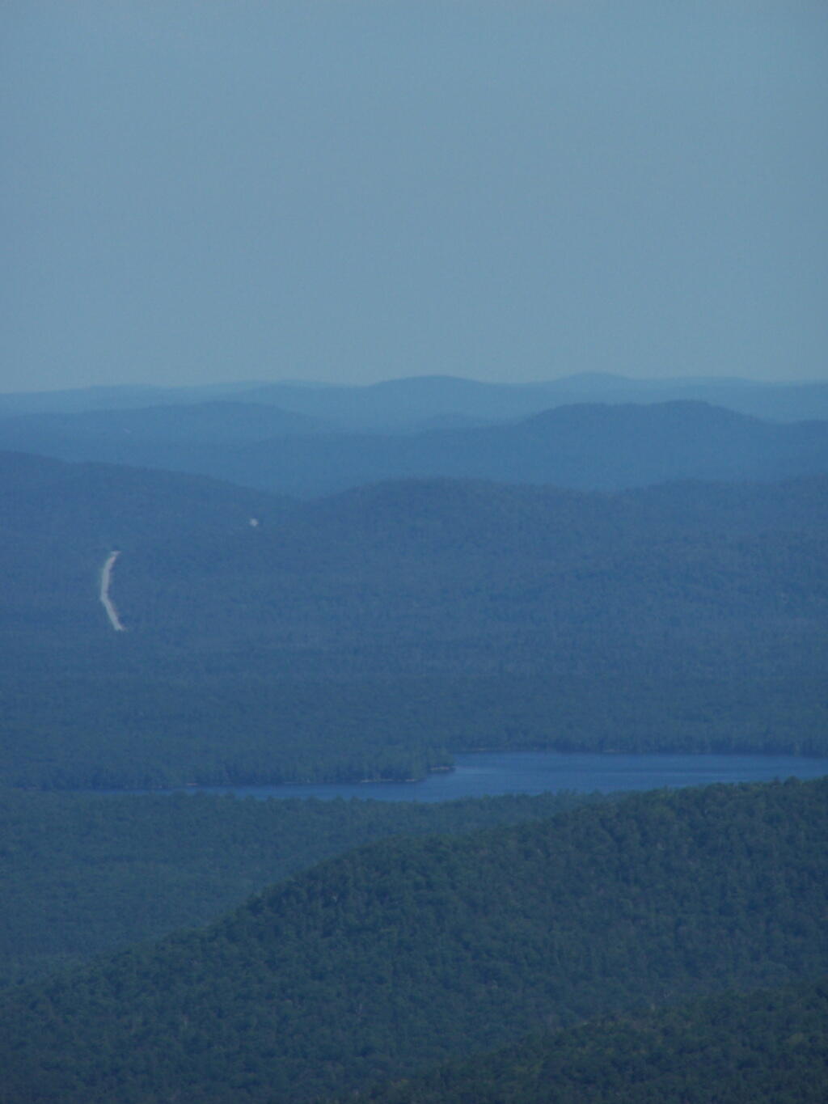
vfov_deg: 5.2
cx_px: 414
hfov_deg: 3.9
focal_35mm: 380
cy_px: 552
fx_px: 12117
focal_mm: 63
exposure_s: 1/1000
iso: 80
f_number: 5
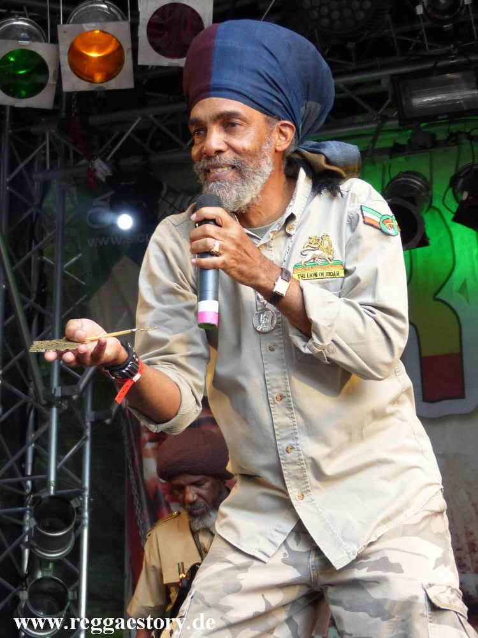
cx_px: 239
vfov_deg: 19.8
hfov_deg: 14.9
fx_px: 1823
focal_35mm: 99
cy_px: 319
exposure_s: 1/60
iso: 320
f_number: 2.8
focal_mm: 17.8
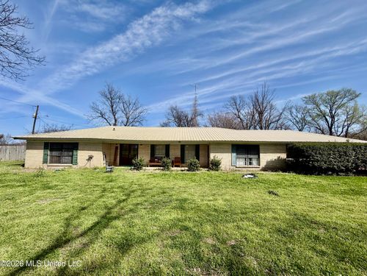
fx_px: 148
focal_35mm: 14
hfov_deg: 102.1
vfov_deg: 85.7
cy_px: 138
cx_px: 184
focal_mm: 2.22
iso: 20
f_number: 2.2
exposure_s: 1/901
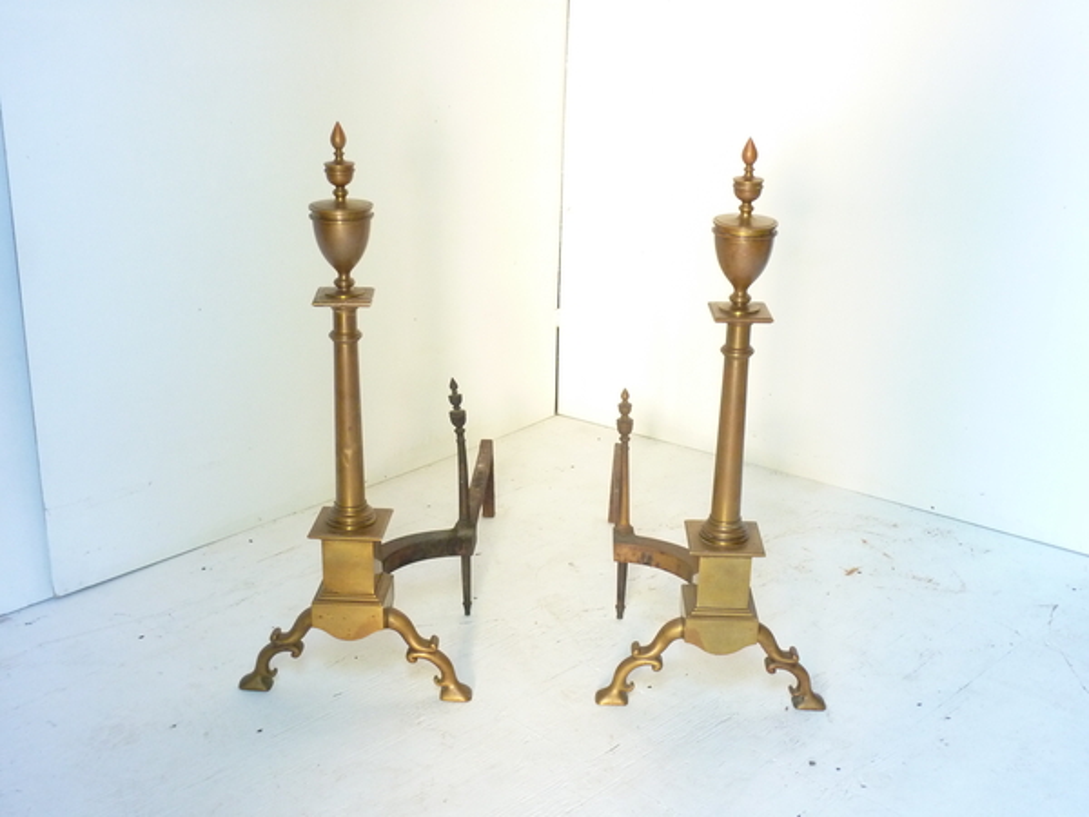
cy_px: 408
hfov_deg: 42.1
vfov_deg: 32.2
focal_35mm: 45
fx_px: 1416
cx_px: 544
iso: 400
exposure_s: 1/20
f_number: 3.7
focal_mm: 7.3
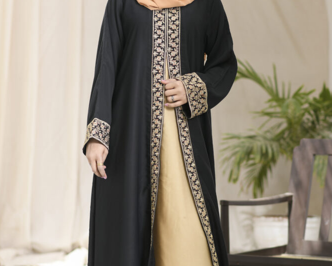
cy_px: 144
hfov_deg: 15.3
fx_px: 1238
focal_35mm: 126
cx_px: 174
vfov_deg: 12.2
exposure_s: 1/250
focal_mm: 85
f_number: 2.8
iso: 64
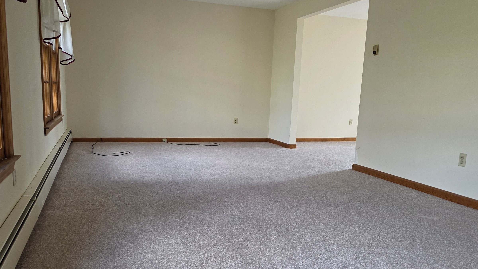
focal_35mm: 32
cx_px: 239
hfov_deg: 61.0
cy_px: 165
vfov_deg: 36.5
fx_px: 406
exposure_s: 1/120
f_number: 1.7
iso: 200
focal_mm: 6.3
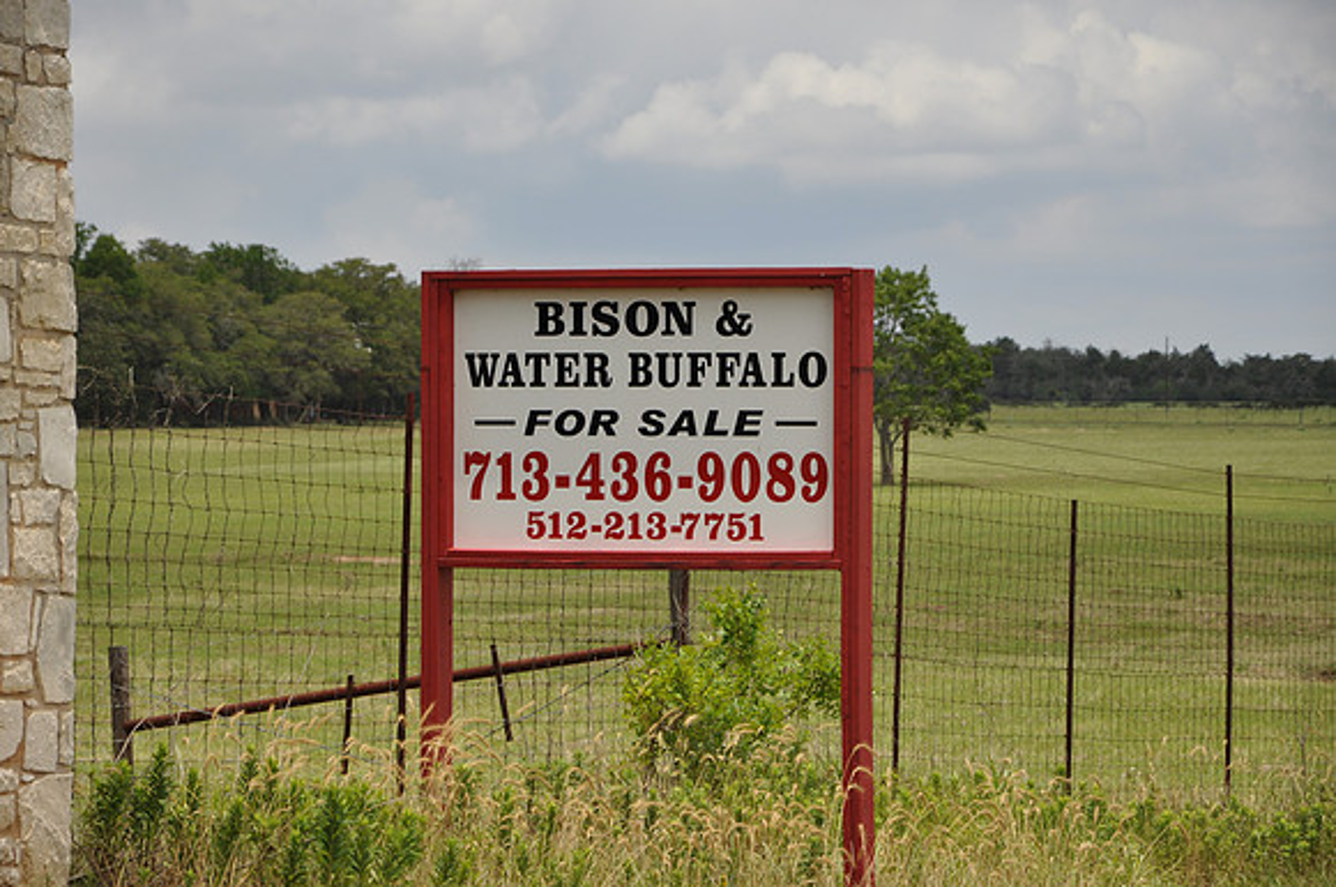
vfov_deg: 8.7
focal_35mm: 158
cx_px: 668
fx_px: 5837
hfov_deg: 13.1
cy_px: 444
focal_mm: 105
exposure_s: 1/200
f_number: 7.1
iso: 200
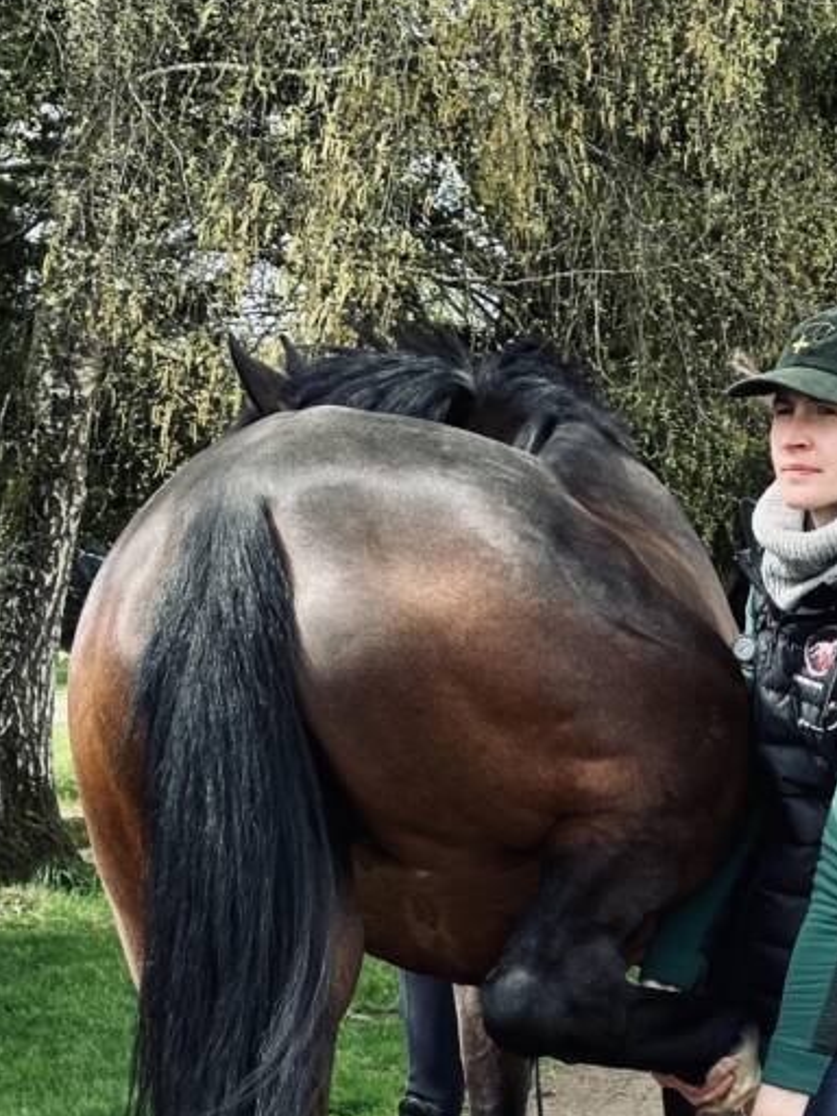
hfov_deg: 15.2
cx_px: 817
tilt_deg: -9.3
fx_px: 3095
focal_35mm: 96
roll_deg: +1.4
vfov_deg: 20.0
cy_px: 1018
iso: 64
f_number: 1.78
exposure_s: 1/927
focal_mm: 6.86
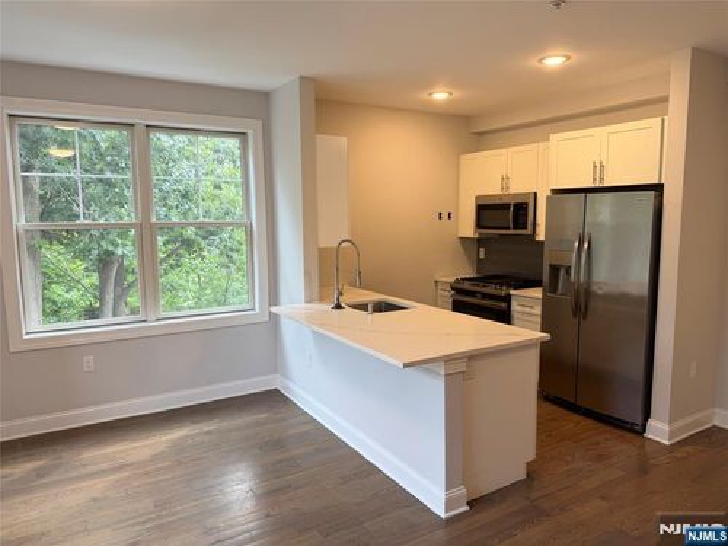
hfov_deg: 71.6
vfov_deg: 56.8
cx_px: 364
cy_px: 273
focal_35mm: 24
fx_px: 505
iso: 125
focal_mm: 6.76
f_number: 1.78
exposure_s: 1/120
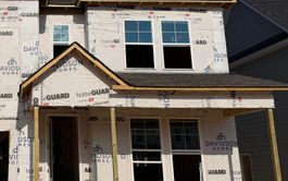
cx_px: 28
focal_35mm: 48
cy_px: 63
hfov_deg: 38.9
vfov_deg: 26.8
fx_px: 377
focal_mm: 6.76
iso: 100
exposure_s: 1/22727
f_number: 1.78
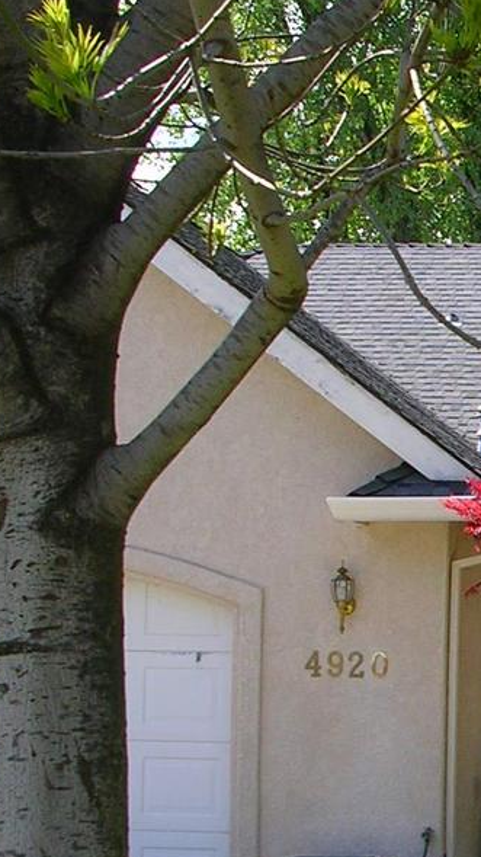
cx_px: 911
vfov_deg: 23.5
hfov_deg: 12.2
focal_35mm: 90
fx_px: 2042
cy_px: 623
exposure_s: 1/145
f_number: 5.6
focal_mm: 5.8
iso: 50
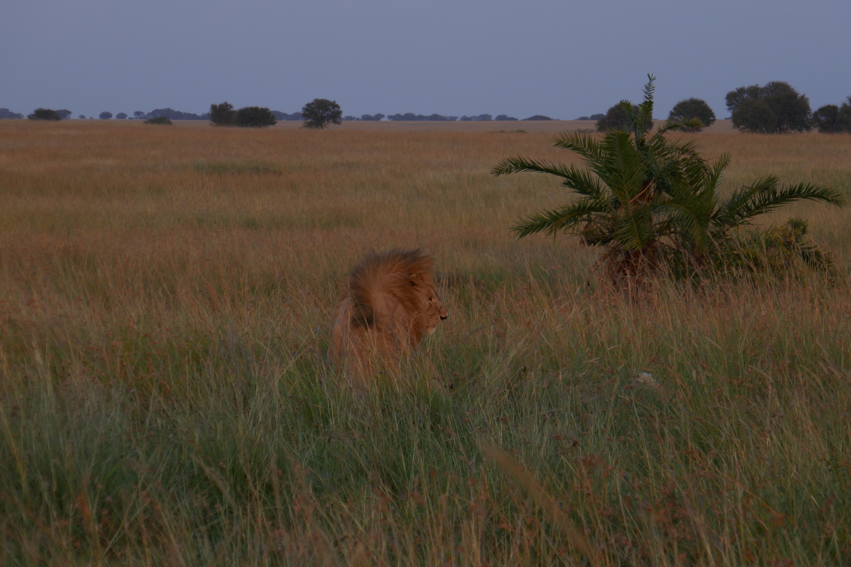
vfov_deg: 8.2
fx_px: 3971
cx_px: 426
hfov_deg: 12.2
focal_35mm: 168
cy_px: 284
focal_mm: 61.3
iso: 125
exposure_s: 1/125
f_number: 5.9
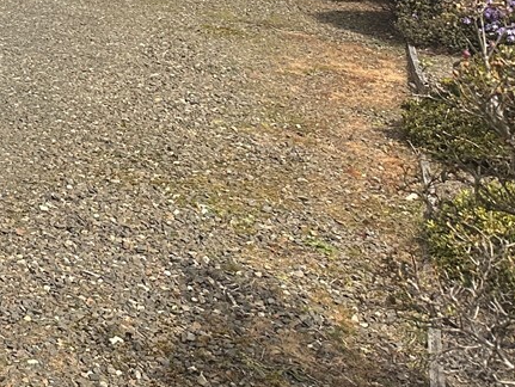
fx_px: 1325
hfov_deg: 18.6
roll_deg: -0.6
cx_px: -327
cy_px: -231
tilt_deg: +0.6
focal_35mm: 89
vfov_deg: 15.1
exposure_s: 1/3472
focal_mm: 6.86
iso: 80
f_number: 1.78
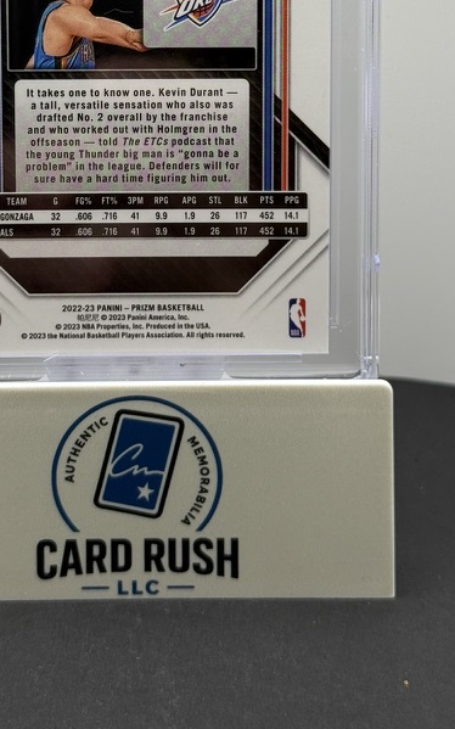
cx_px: 167
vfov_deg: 23.4
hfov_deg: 15.0
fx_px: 1727
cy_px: 117
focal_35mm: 87
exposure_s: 1/242
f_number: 1.78
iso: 64
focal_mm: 6.76
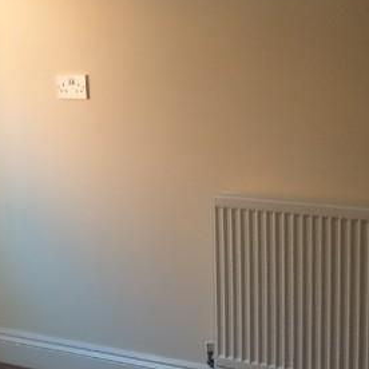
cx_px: 134
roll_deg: +2.0
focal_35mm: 95
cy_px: 283
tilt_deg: -12.7
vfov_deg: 18.2
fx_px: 1146
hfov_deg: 18.3
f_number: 2.2
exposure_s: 1/33
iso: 32
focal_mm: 4.15
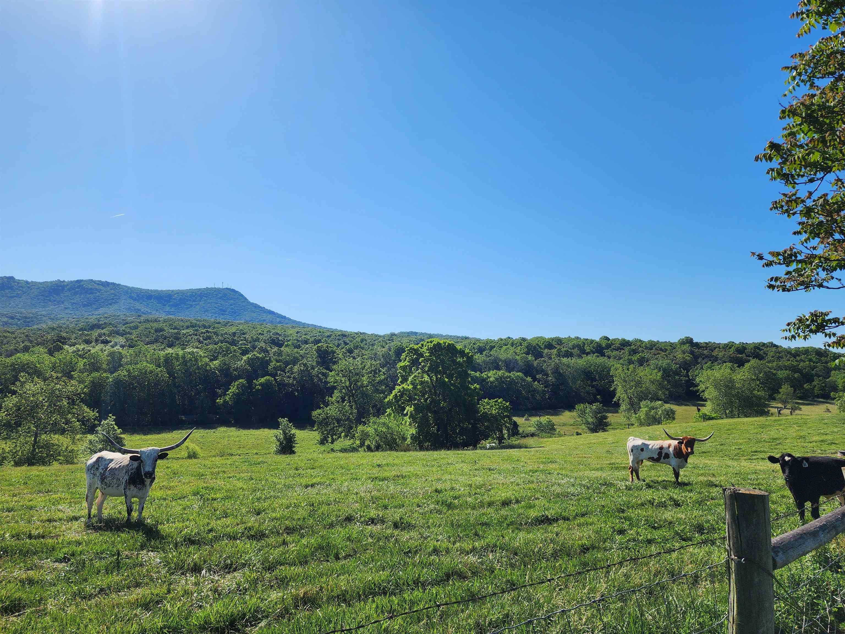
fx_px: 561
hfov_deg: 73.9
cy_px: 317
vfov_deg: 58.9
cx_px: 422
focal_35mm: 23
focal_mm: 6.4
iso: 12
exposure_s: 1/1497
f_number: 1.8
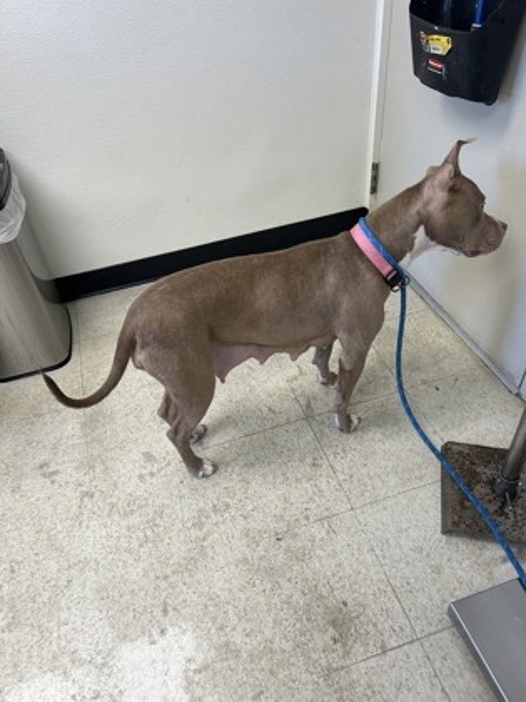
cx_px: 263
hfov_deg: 53.1
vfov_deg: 67.3
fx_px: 527
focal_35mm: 26
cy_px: 351
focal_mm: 5.7
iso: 80
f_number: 1.5
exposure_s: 1/120
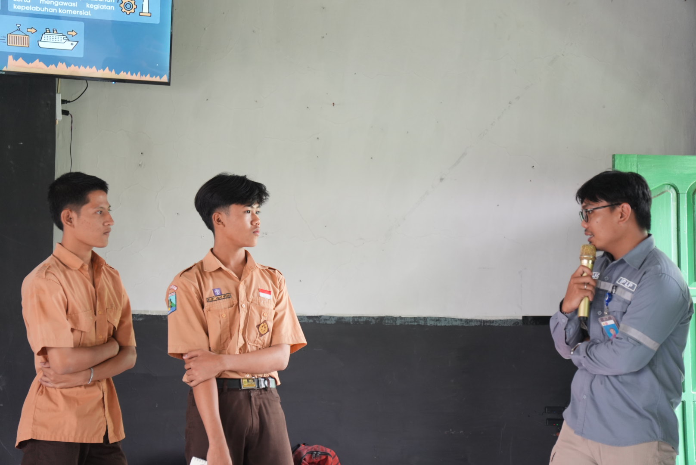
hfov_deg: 22.2
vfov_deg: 15.0
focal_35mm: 92
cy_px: 232
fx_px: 1770
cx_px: 348
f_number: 2.8
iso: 640
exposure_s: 1/100
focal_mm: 61
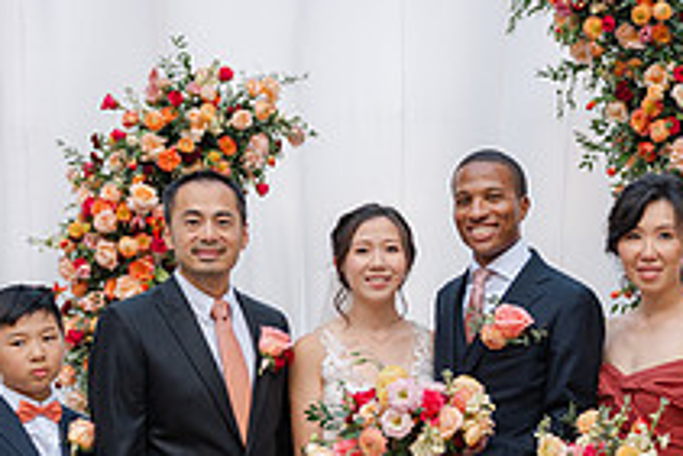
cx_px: 424
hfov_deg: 25.3
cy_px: 411
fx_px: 1519
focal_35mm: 80
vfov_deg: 16.9
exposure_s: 1/125
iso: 100
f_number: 4
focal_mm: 28
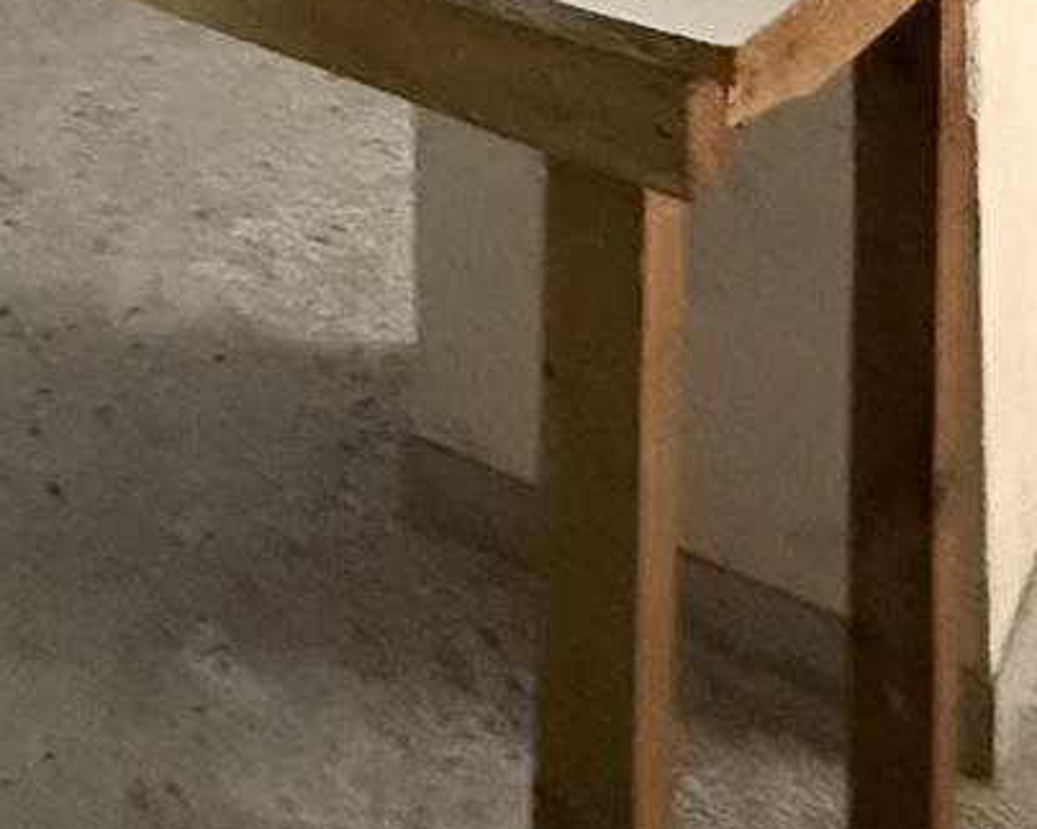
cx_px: 303
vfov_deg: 16.9
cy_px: -860
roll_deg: -1.0
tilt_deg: -1.1
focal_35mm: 65
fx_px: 1994
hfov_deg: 28.8
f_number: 2.2
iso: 1250
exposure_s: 1/60
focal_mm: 2.22
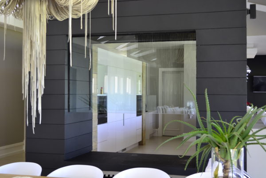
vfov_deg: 26.5
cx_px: 133
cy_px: 89
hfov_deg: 38.9
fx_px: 377
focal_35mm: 51
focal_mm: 34
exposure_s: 1/30
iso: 400
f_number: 5
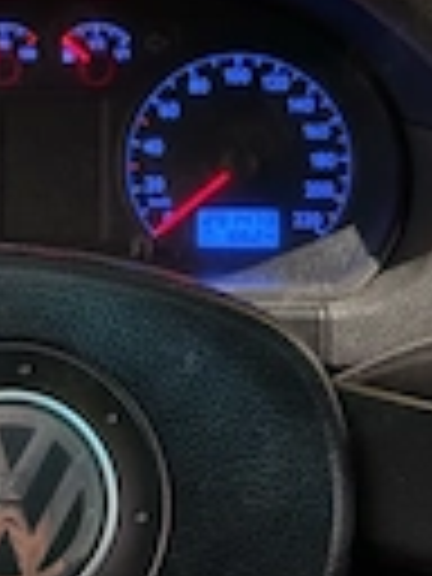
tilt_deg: -20.9
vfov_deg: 23.9
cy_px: 162
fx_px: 1348
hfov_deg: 17.9
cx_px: 45
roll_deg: +0.8
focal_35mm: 81
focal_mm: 5.96
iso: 800
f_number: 1.6
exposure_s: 1/9
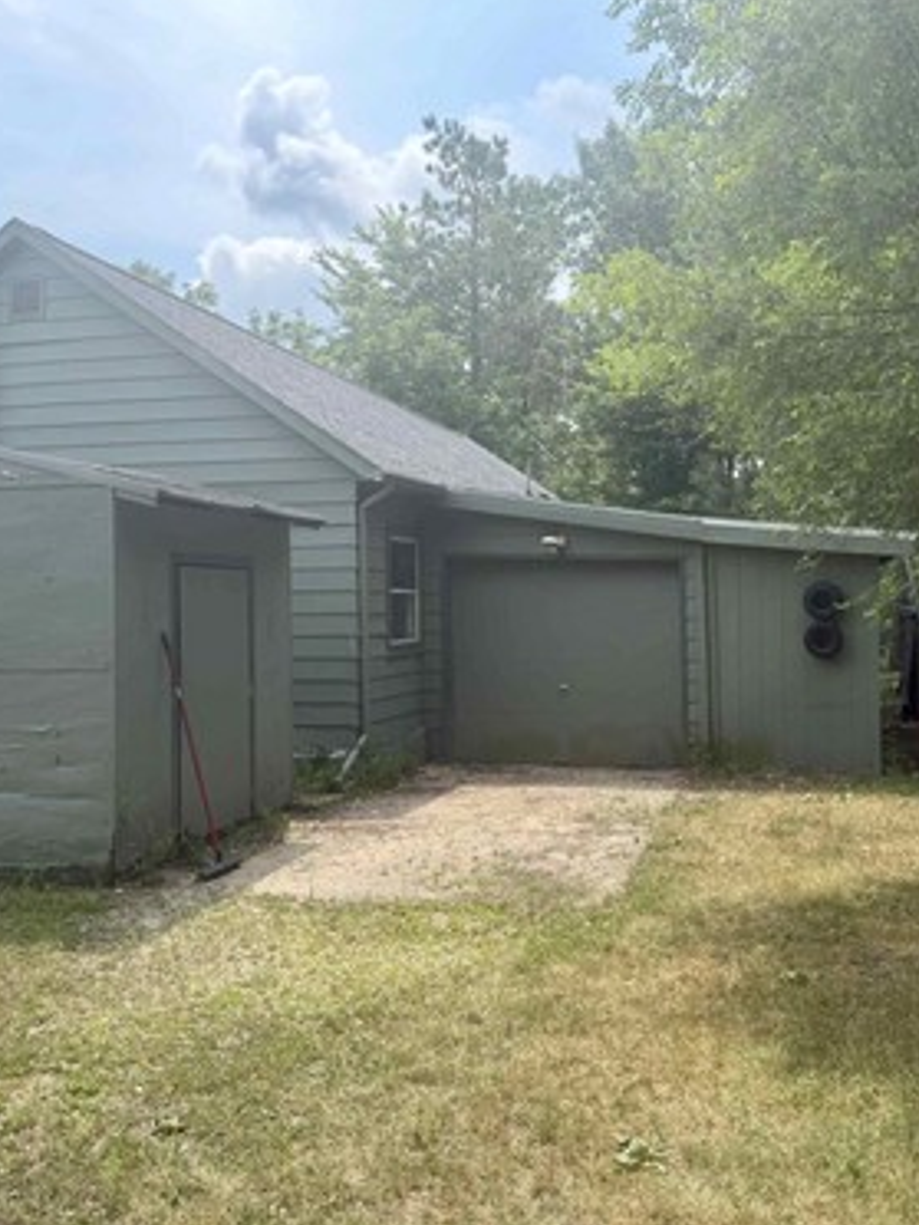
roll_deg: -0.3
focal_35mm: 33
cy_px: 596
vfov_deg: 55.3
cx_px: 504
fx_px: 1168
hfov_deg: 42.9
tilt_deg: -0.1
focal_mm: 6.76
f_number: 1.78
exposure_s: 1/2370
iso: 100
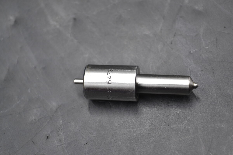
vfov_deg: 16.6
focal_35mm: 82
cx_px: 116
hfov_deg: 24.6
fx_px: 534
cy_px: 78
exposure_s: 1/40
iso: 400
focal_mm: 55
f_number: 5.6
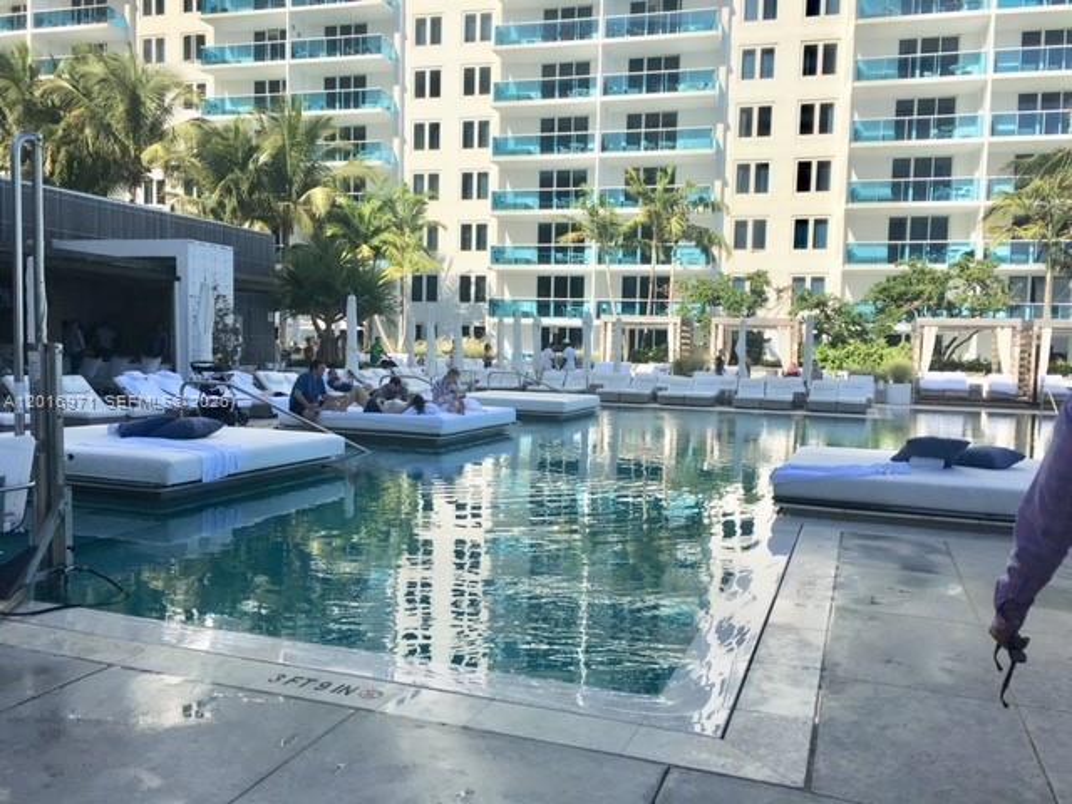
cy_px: 402
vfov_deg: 48.2
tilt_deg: -2.7
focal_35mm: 29
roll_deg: -2.2
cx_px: 536
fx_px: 898
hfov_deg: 61.7
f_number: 2.2
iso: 25
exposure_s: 1/2404
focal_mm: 4.15
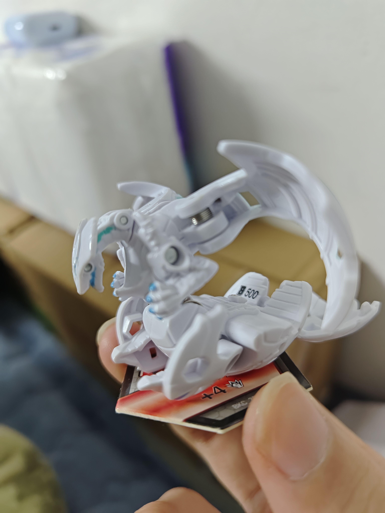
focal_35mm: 23
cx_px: 192
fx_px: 341
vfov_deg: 73.9
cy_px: 256
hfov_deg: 58.9
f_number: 1.88
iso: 1361
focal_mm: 5.56
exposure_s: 1/50
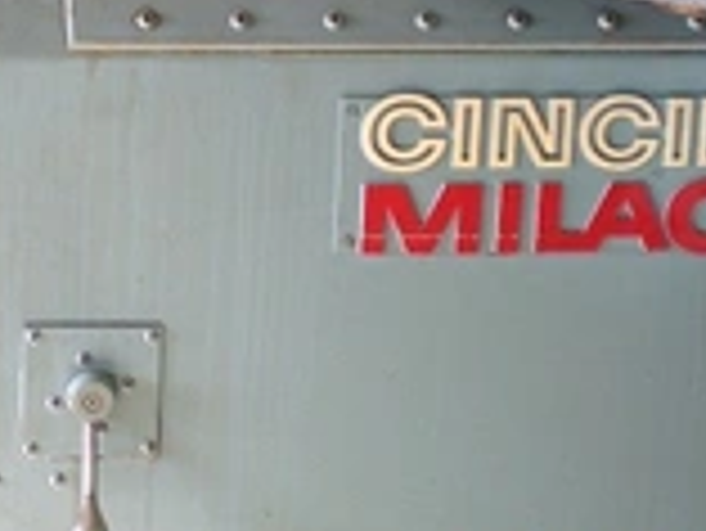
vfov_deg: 15.1
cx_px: -67
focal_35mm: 97
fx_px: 1980
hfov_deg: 19.4
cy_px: 50
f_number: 3.1
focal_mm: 6.3
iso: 186
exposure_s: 1/64.6
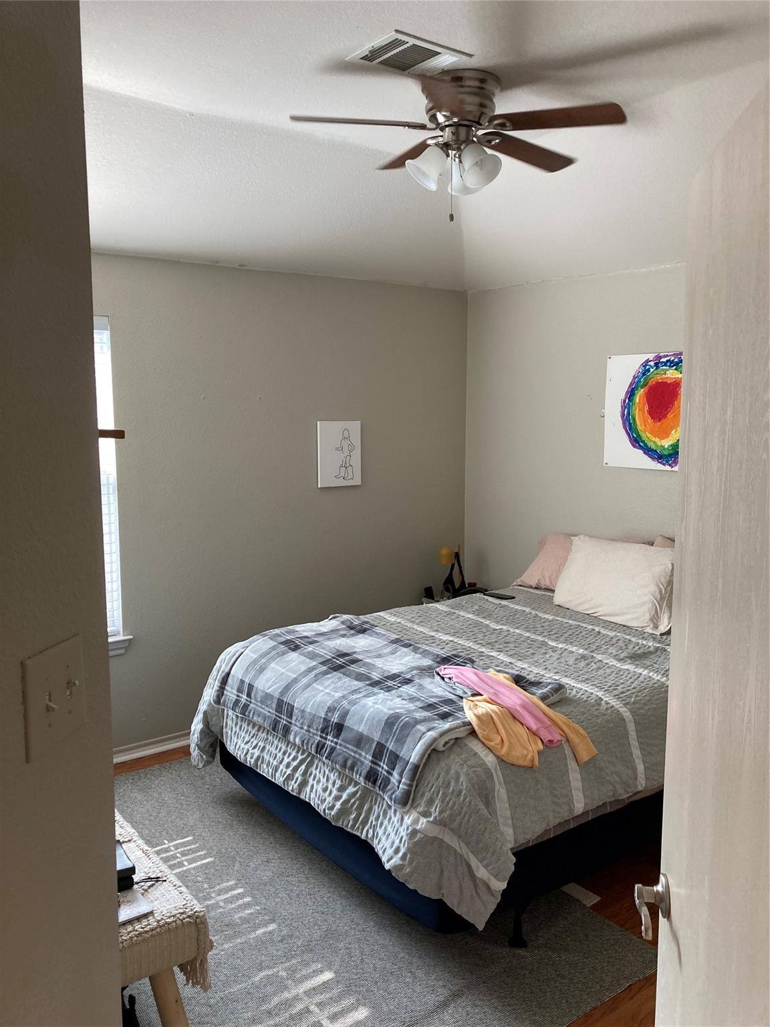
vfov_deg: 63.4
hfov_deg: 49.7
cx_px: 385
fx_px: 830
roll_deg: -0.4
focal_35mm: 28
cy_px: 514
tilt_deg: -5.3
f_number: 1.8
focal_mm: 3.99
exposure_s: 1/116
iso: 80
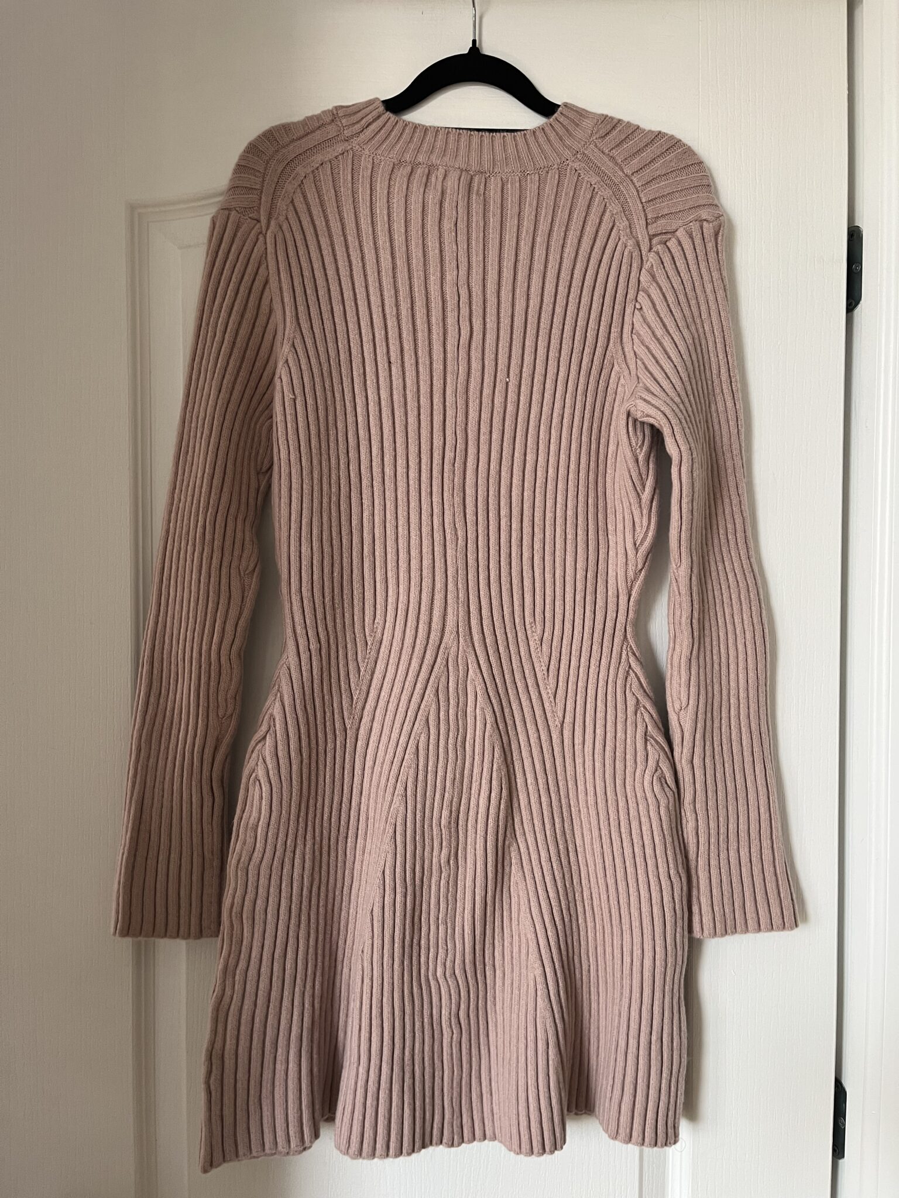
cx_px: 450
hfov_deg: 53.1
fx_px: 900
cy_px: 599
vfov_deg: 67.3
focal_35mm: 26
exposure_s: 1/84
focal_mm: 5.1
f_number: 1.6
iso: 125
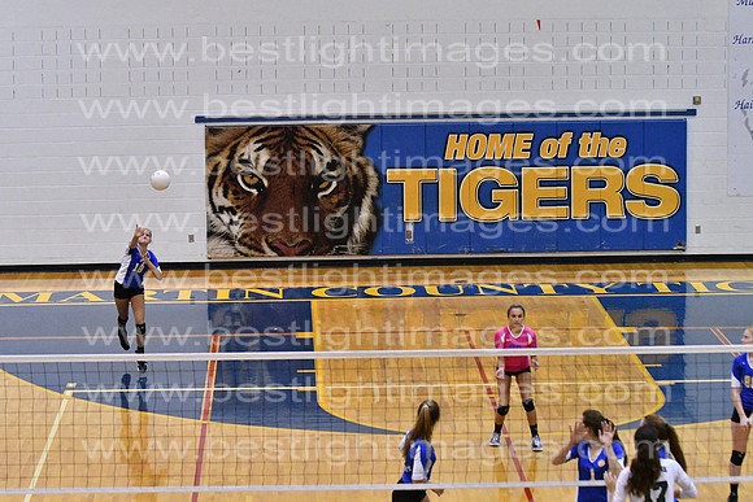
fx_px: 4393
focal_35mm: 210
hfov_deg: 9.8
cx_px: 376
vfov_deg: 6.5
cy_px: 251
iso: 8000
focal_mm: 140
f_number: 4
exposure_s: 1/640
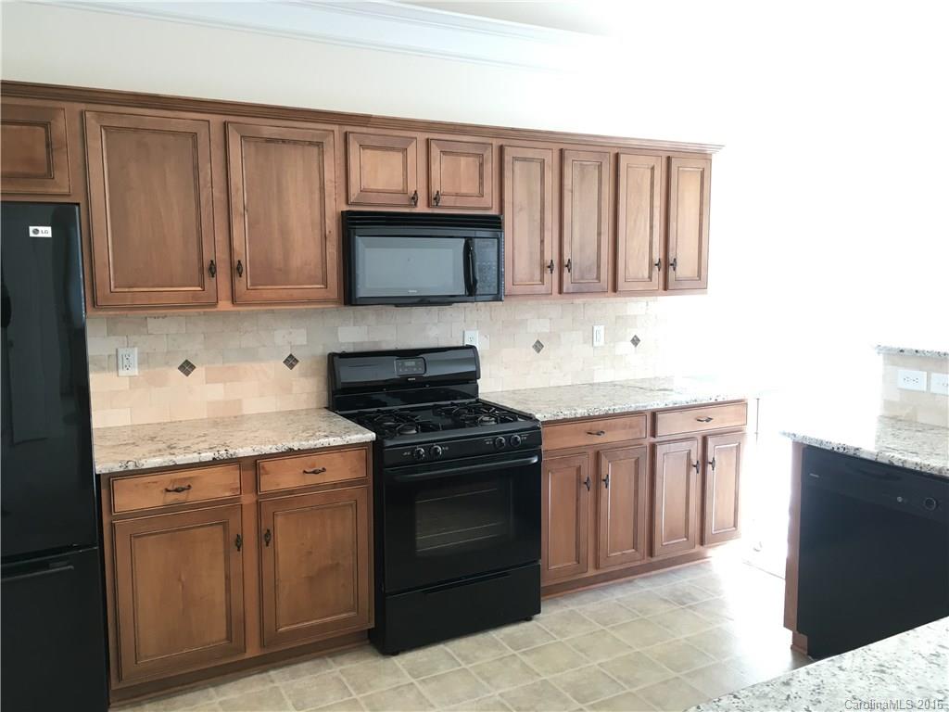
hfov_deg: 61.7
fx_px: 795
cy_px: 356
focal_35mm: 29
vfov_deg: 48.2
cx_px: 474
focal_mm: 4.15
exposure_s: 1/30
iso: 64
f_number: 2.2
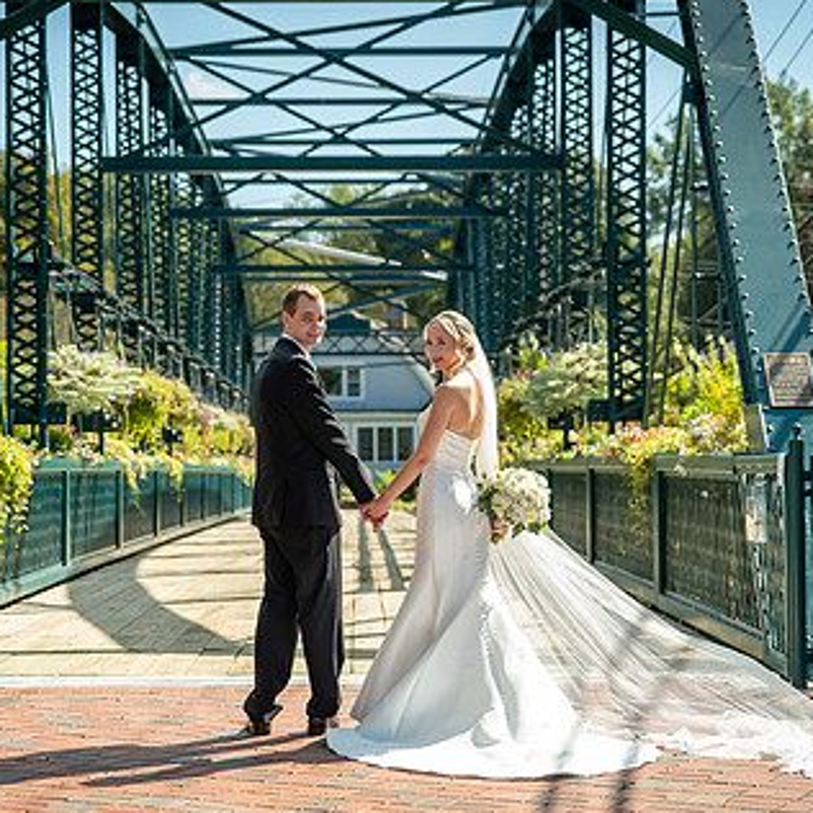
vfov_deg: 18.7
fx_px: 2471
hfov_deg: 18.7
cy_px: 422
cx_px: 358
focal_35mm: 93
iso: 1000
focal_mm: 58
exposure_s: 1/8000
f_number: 2.8
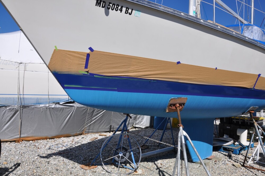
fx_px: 198
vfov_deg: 47.8
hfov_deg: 67.4
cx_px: 132
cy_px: 88
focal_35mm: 27
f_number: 14
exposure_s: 1/200
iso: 200
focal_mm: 18
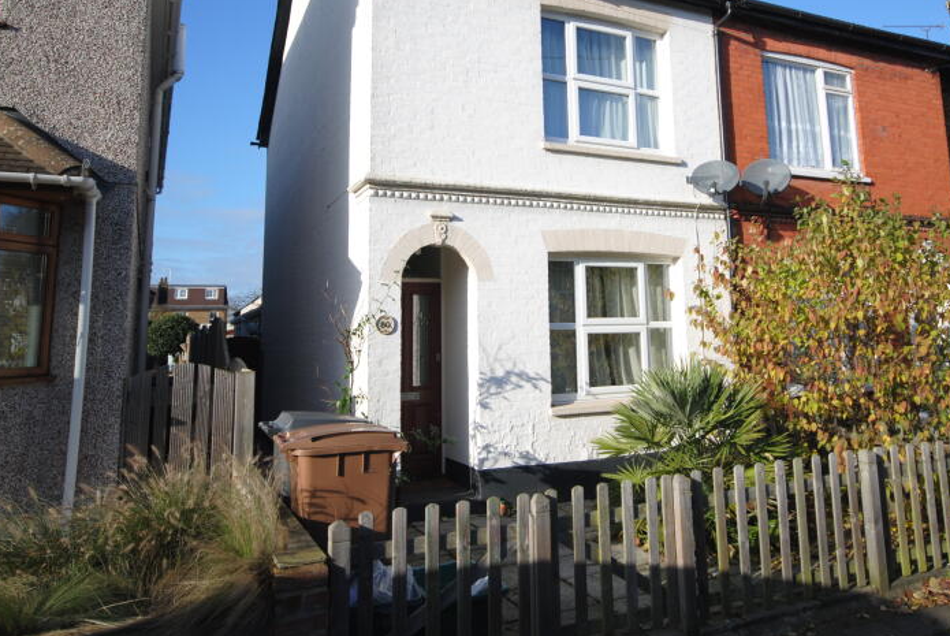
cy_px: 222
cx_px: 530
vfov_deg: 44.9
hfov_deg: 63.9
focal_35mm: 29
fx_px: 759
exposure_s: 1/500
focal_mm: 13
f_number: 4.5
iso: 100
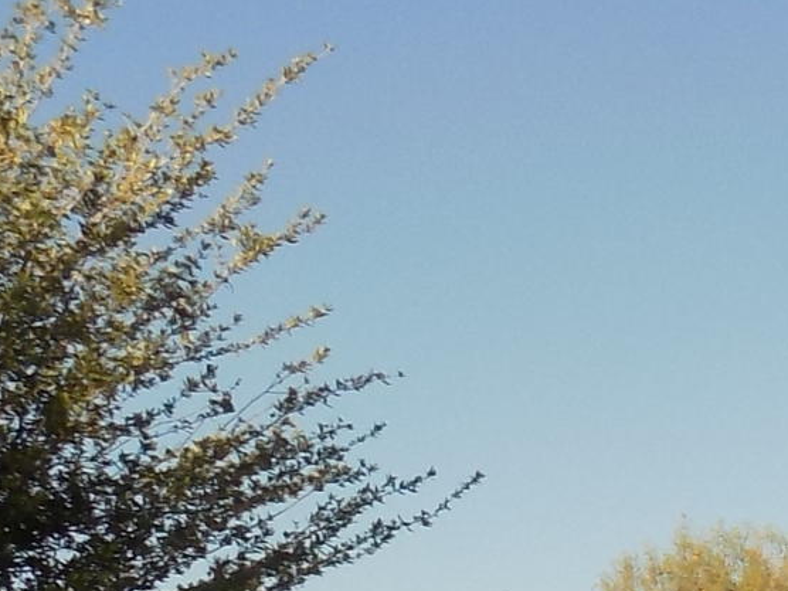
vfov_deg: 11.3
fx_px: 2823
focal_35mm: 124
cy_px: 1003
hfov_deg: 14.2
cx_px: 1368
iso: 80
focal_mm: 4
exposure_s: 1/640
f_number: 3.1
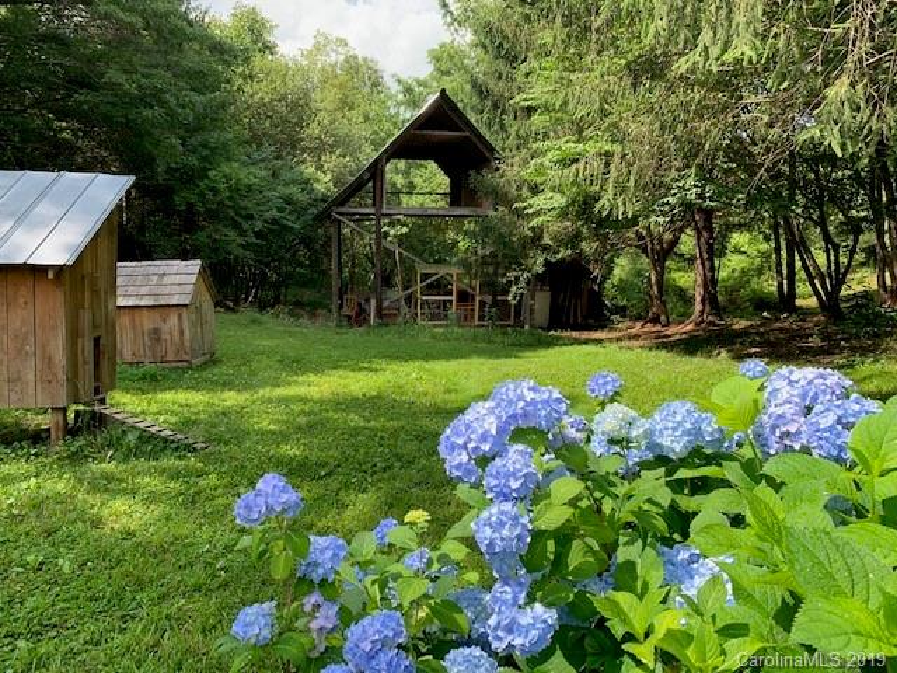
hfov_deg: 67.3
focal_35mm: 26
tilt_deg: -9.8
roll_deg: -0.6
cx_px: 448
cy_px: 336
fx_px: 674
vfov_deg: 53.1
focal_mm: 4.25
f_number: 1.8
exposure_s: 1/561
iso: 25
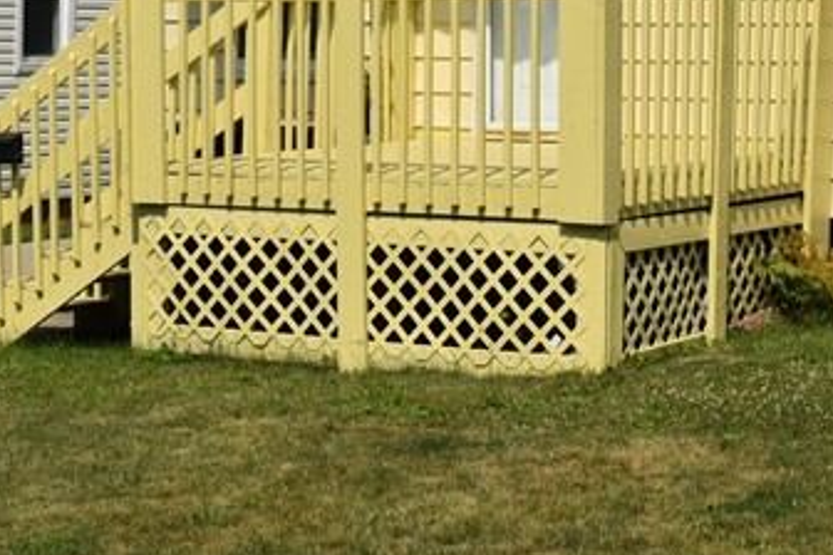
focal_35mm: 97
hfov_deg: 21.0
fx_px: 2244
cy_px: -104
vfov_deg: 13.7
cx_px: 404
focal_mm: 20
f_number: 10
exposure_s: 1/400
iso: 100
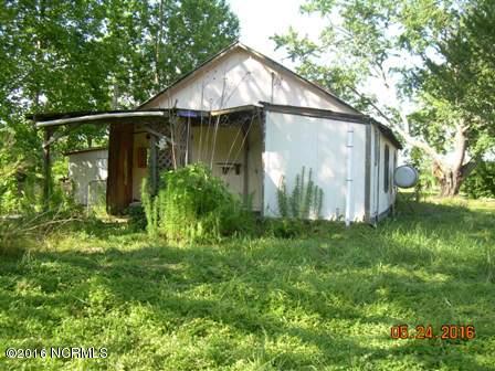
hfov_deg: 49.0
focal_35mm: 38
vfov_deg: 37.7
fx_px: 543
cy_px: 186
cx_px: 248
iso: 50
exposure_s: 1/177
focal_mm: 6.3
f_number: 2.8
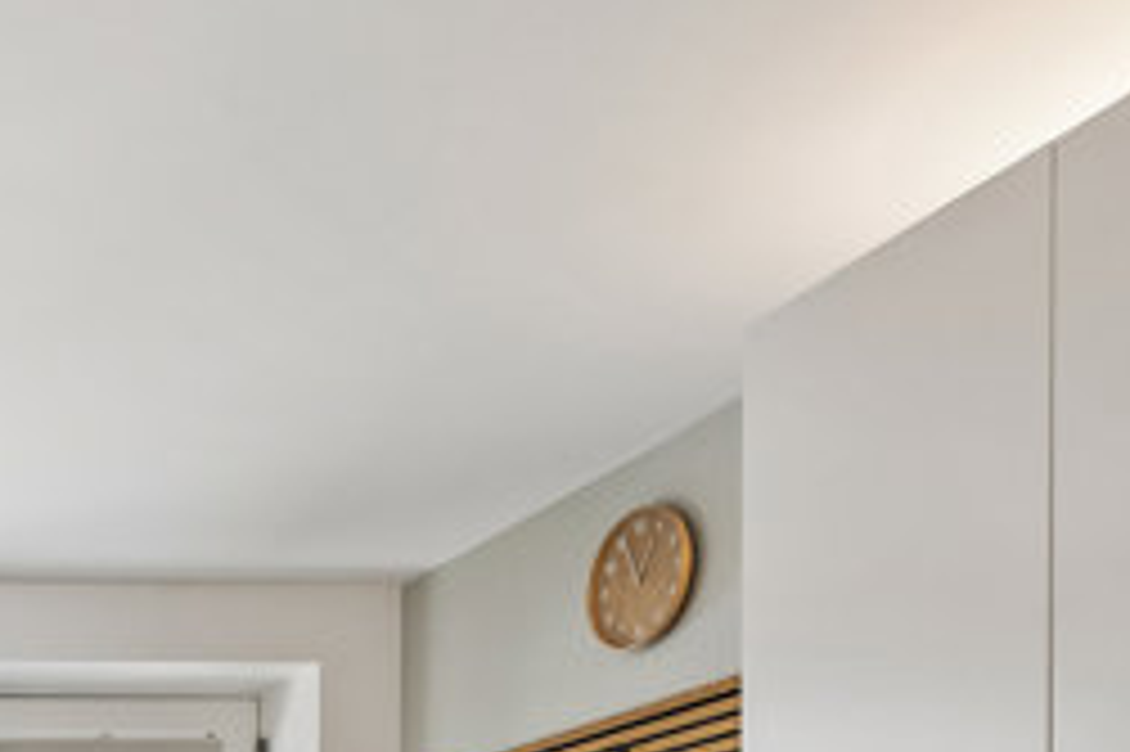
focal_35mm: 51
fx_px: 1600
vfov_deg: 22.1
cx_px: -410
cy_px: 1110
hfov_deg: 29.5
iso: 160
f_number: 9.5
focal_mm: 16
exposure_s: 1/4
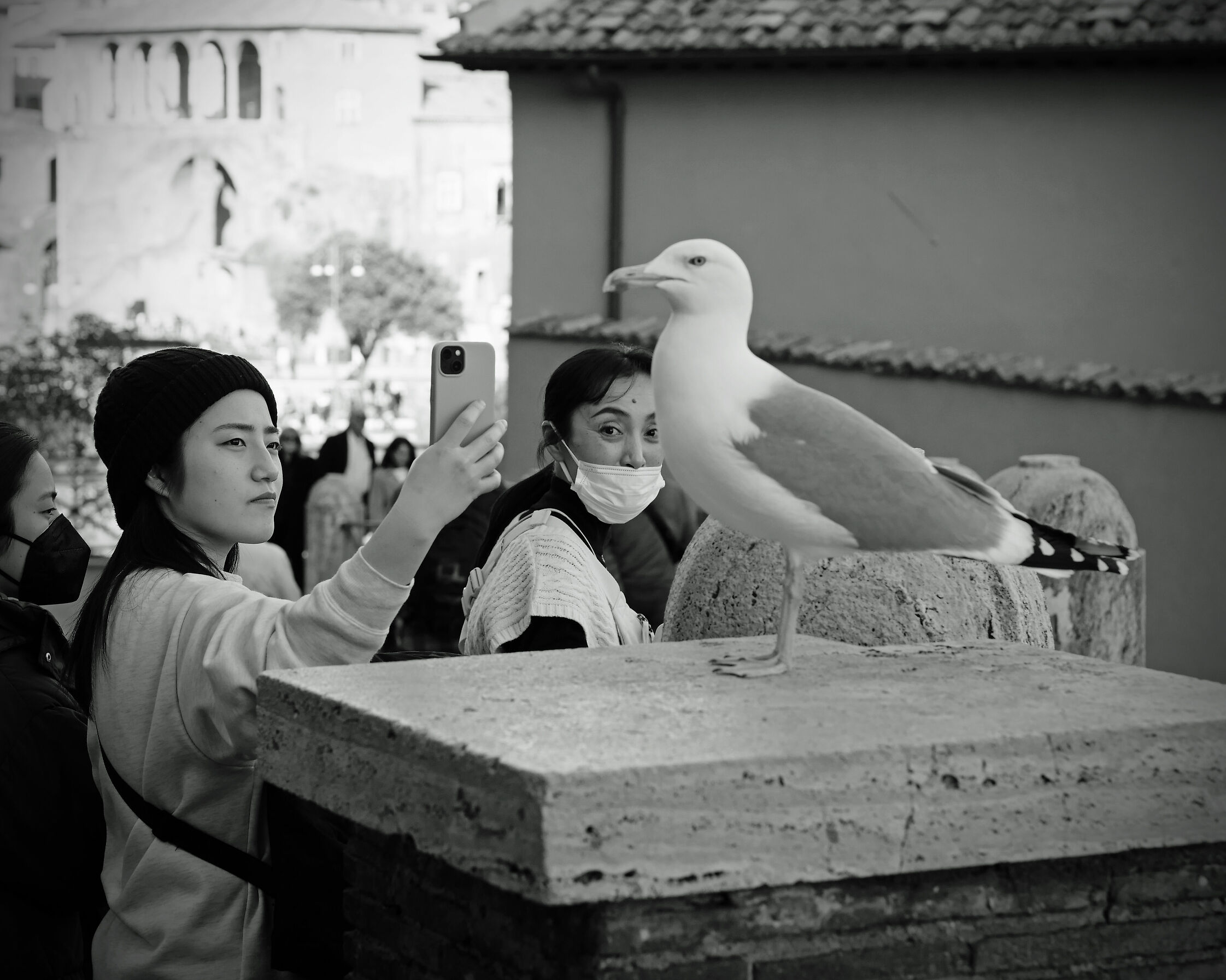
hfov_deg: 20.4
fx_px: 3410
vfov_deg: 16.4
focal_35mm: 94
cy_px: 489
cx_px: 625
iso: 200
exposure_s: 1/640
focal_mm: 45
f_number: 4
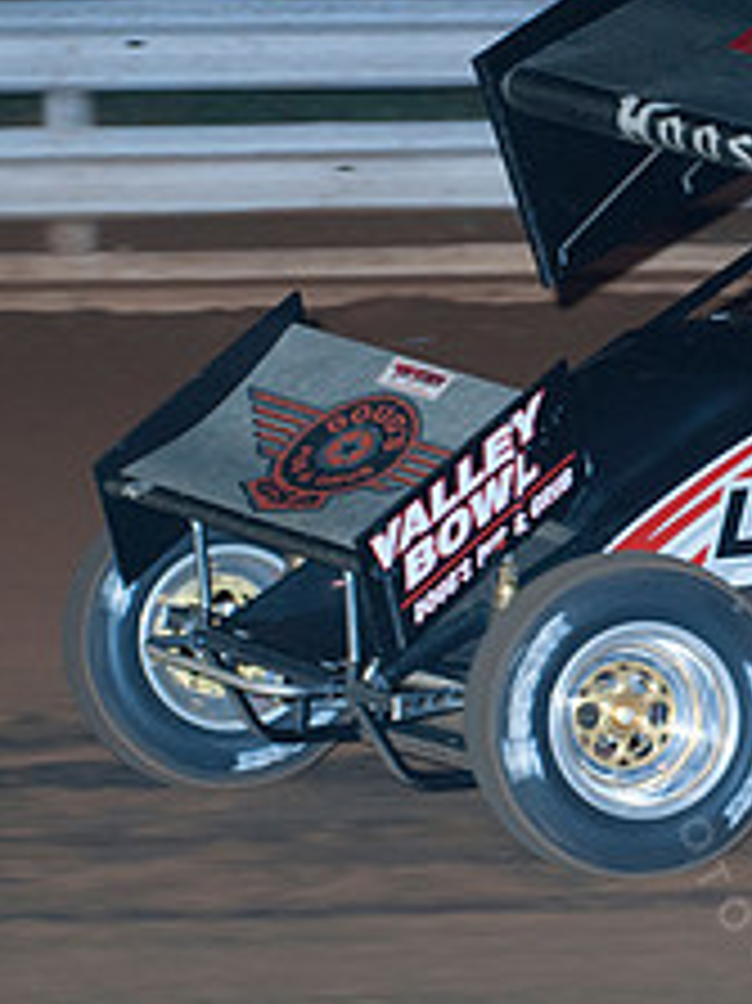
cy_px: 347
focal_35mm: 300
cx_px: 941
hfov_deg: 4.9
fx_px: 8698
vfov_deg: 6.6
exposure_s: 1/400
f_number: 4
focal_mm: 80
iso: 200
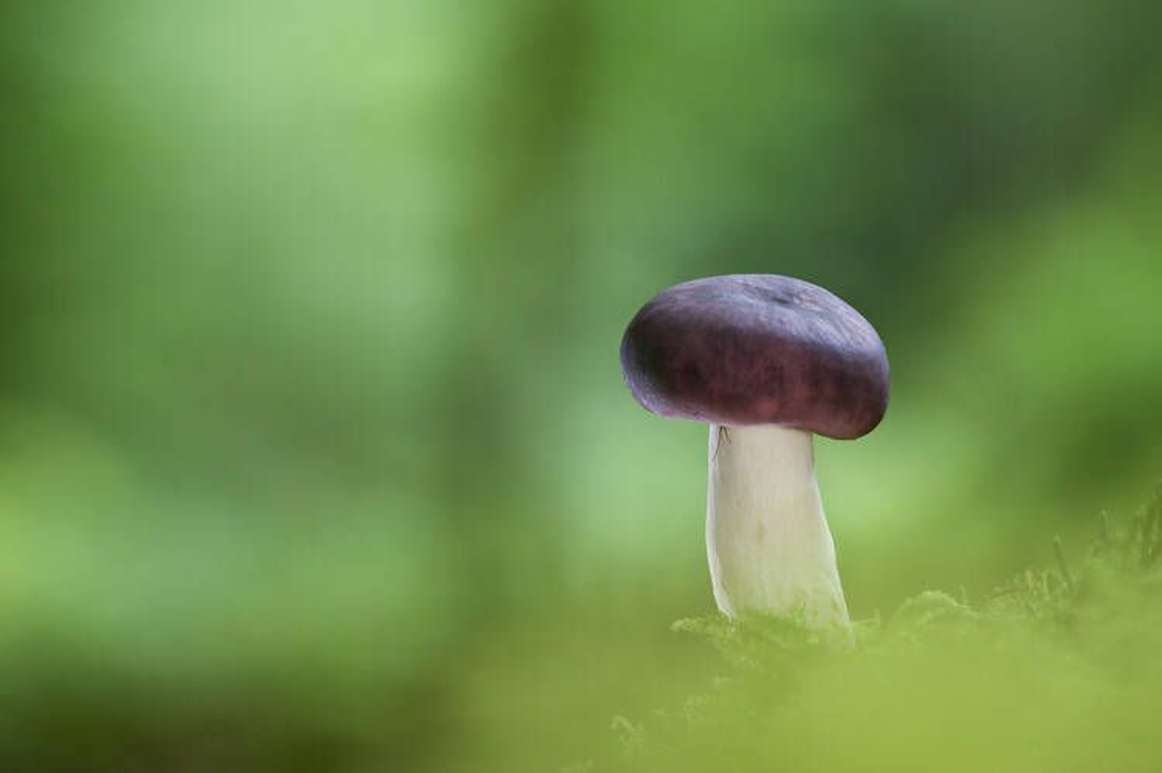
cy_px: 386
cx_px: 581
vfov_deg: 13.0
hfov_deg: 19.5
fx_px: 3387
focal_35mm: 105
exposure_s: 1/125
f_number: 5.6
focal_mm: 105
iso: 400
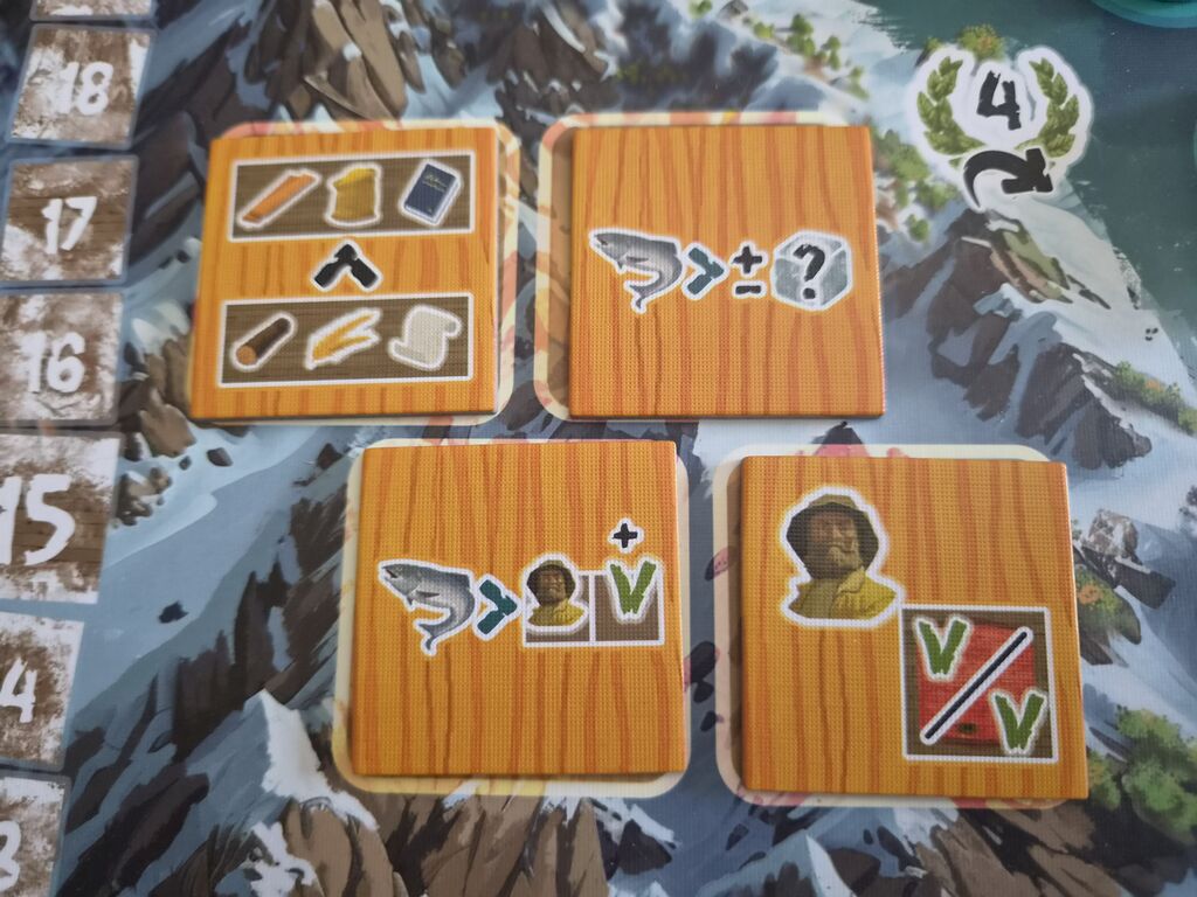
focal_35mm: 23
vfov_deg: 58.9
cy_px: 448
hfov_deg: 73.9
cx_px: 598
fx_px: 795
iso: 1000
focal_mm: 5.4
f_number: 1.8
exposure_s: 1/100
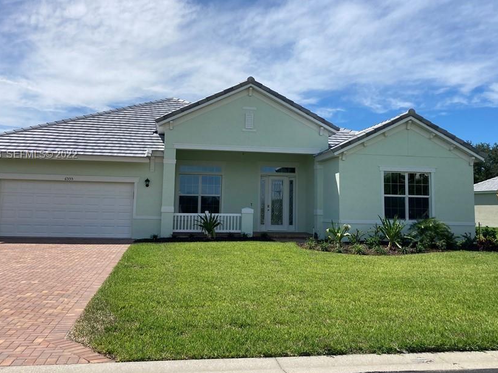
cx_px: 260
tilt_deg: +7.0
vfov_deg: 40.6
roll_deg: -0.9
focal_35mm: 35
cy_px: 155
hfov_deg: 52.6
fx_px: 503
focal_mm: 3.99
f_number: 1.8
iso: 25
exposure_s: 1/3690
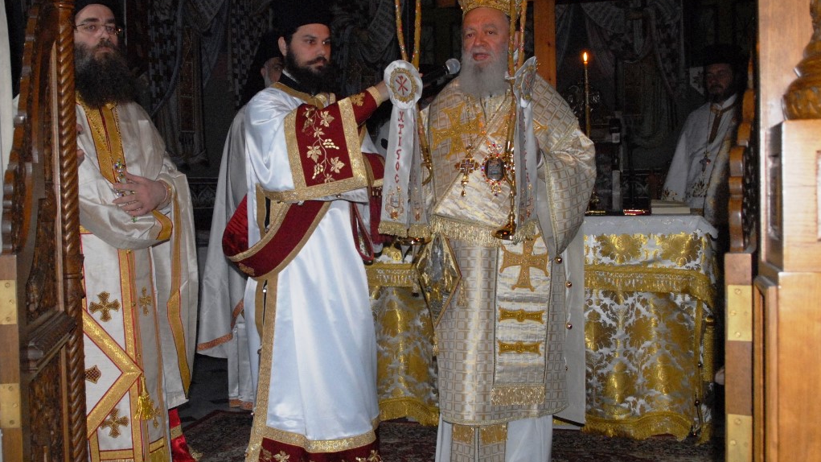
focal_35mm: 60
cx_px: 411
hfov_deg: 34.9
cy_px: 201
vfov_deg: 20.0
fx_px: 1306
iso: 800
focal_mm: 38
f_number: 3.5
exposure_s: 1/60
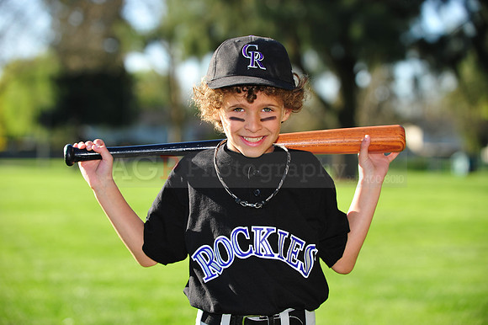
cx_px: 244
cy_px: 162
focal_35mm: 112
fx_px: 1517
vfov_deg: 12.2
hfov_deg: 18.3
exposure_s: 1/640
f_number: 4.5
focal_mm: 112
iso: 200
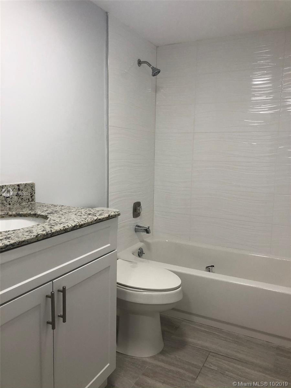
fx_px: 314
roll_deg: -1.4
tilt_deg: -6.0
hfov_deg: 49.7
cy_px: 194
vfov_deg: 63.4
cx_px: 146
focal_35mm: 28
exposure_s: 1/30
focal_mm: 4
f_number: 1.8
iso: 25
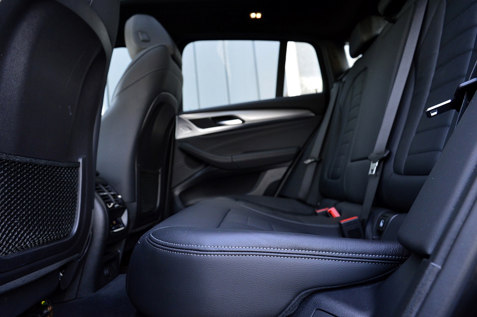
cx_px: 238
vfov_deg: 47.9
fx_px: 357
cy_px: 158
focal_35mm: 27
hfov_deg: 67.4
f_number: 5
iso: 800
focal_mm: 18
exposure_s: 1/60
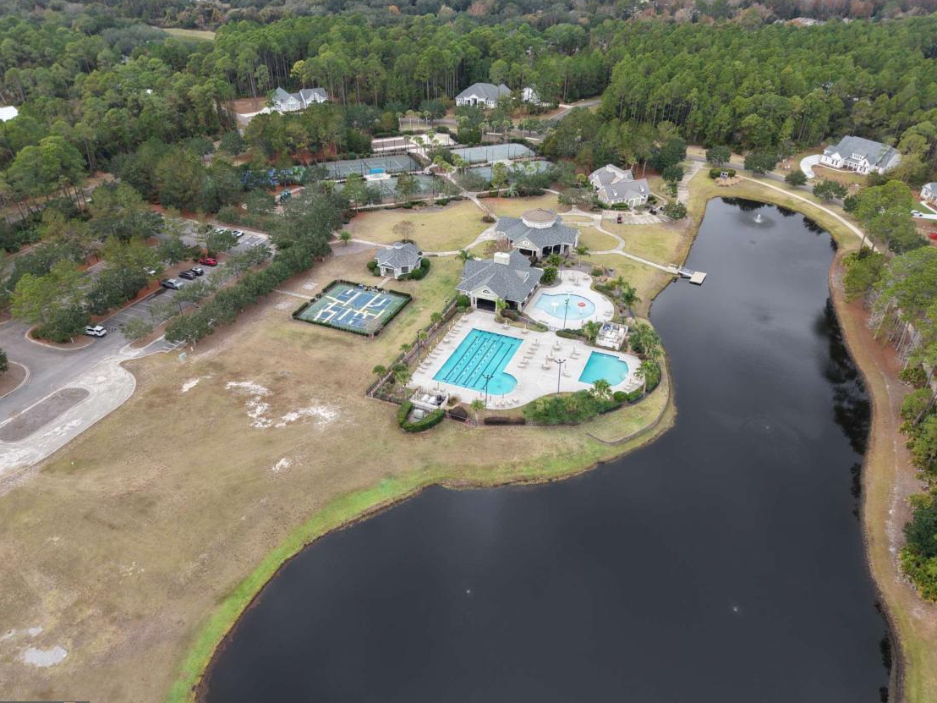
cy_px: 359
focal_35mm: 26
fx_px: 704
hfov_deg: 67.3
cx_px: 483
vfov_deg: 53.1
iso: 100
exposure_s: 1/120
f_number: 1.8
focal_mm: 8.67
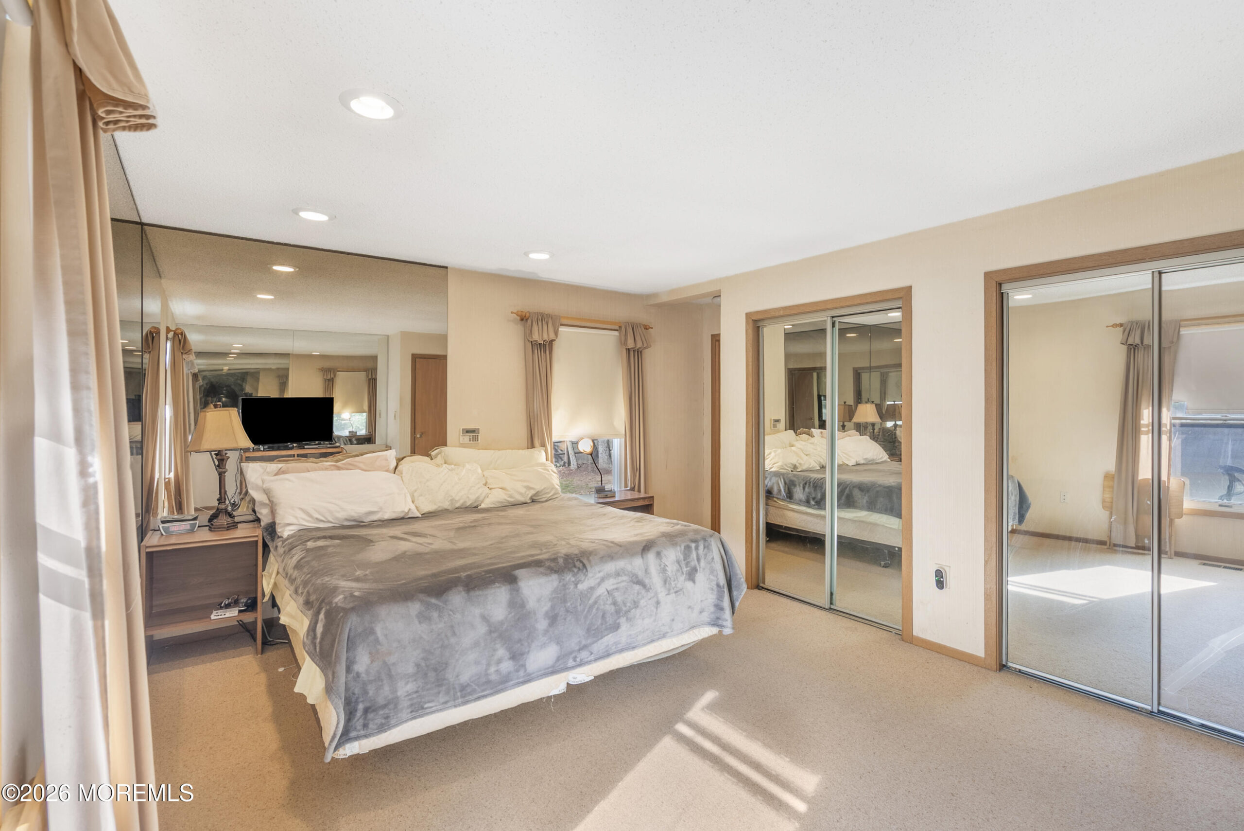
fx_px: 553
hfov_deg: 96.7
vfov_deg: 73.8
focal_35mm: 16
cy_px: 416
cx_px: 622
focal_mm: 16
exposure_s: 3.2
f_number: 9
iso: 100
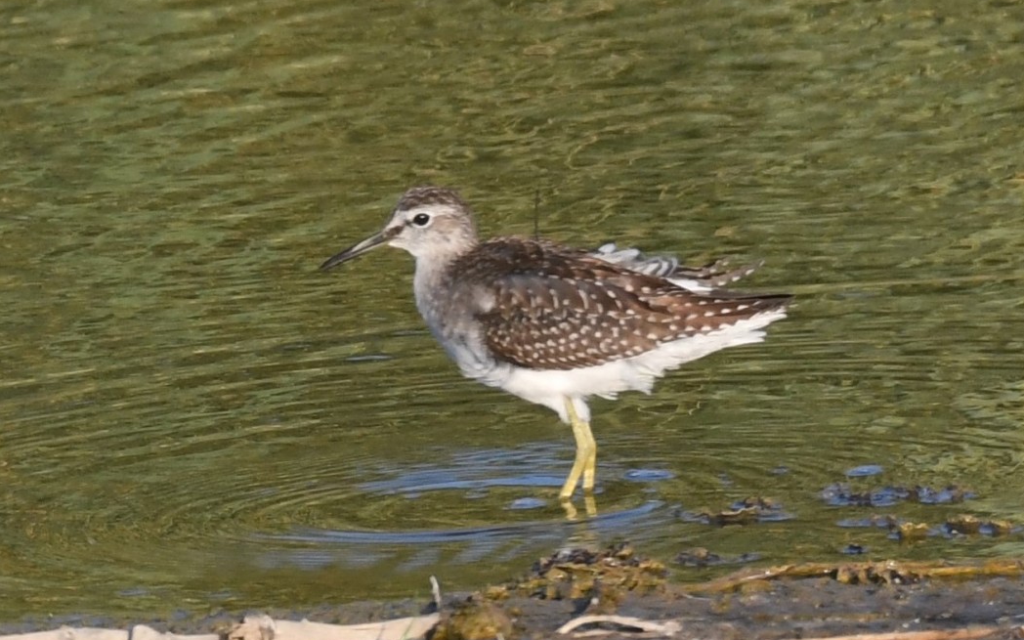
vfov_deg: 1.7
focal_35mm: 766
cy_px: 339
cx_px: 512
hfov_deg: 2.7
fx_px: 21377
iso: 560
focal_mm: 500
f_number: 7.1
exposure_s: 1/800
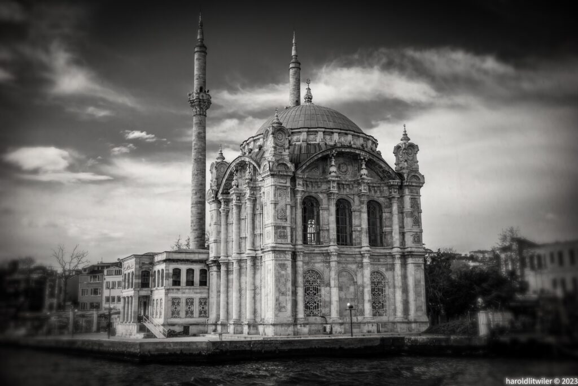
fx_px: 610
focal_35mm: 38
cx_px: 289
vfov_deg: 35.1
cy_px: 193
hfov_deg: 50.7
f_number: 5.6
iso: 320
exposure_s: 1/500
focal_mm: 38
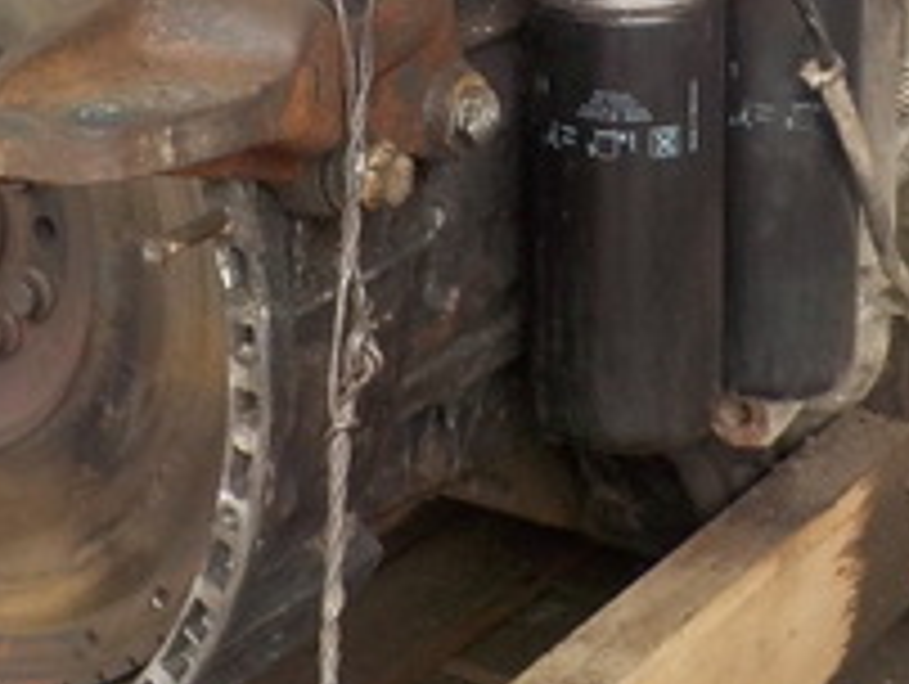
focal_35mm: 95
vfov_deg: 14.9
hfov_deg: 20.6
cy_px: -184
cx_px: 387
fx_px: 2498
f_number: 3.3
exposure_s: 1/30
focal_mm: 4.1
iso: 180
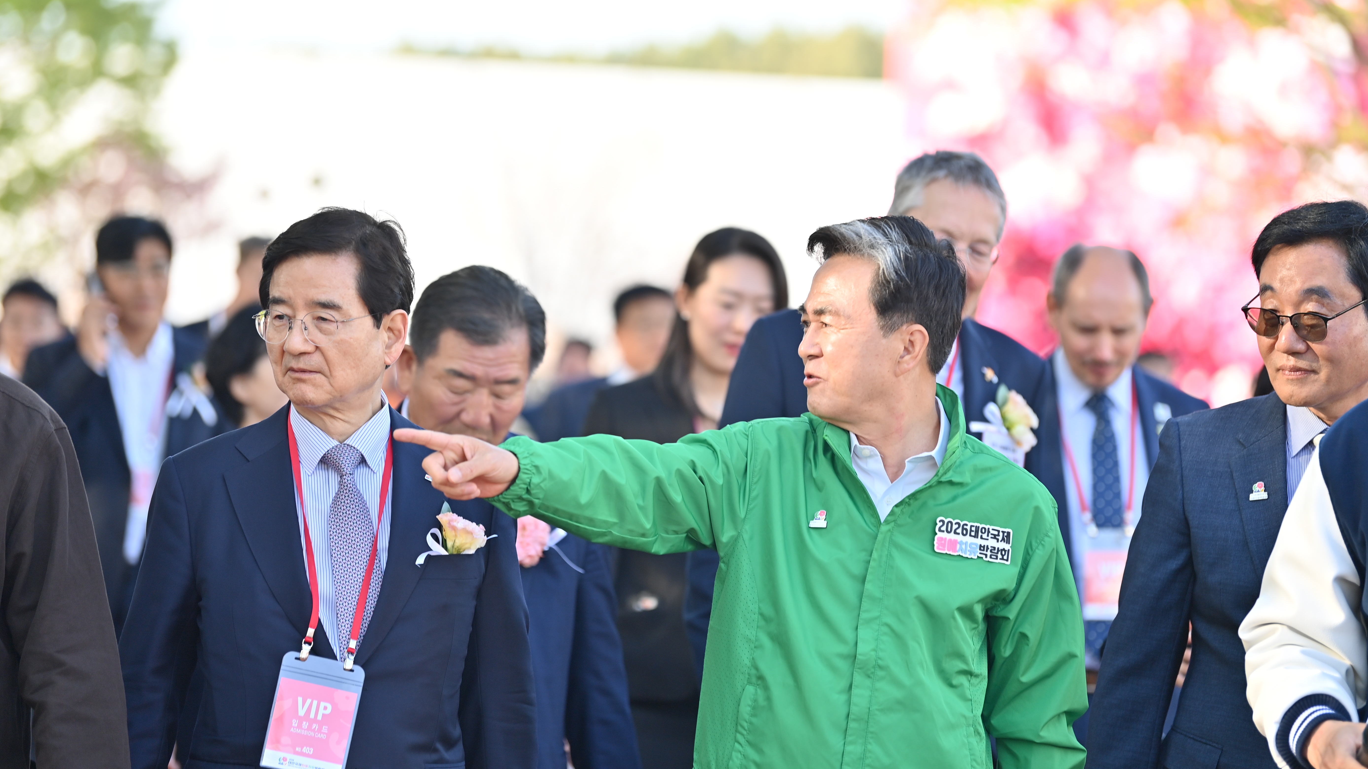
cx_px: 687
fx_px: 5731
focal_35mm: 158
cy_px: 334
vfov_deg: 7.7
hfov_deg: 13.6
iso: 100
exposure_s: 1/200
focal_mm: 150
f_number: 3.2
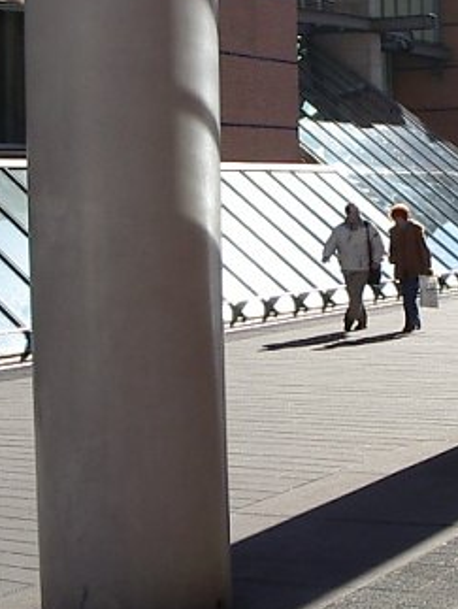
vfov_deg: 20.8
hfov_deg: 15.7
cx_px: 311
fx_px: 1655
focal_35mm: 94
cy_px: 217
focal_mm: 5.8
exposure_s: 1/250
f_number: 4.8
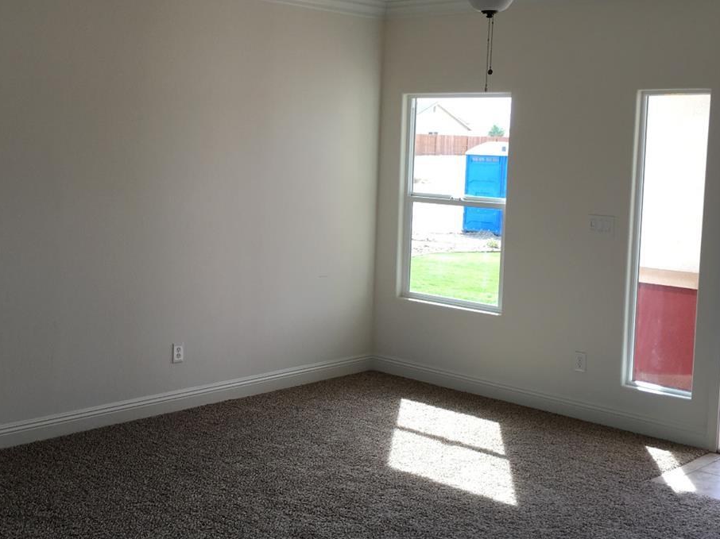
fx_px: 998
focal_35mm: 48
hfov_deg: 39.4
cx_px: 262
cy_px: 242
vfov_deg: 30.2
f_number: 2.2
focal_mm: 4.15
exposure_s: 1/120
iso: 25
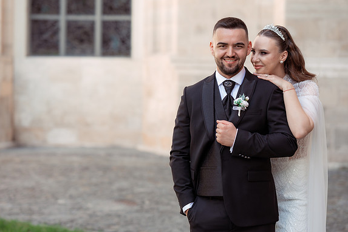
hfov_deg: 23.6
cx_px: 176
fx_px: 831
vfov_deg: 15.9
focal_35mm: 86
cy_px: 115
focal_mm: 85
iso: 200
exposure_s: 1/320
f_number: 2.5
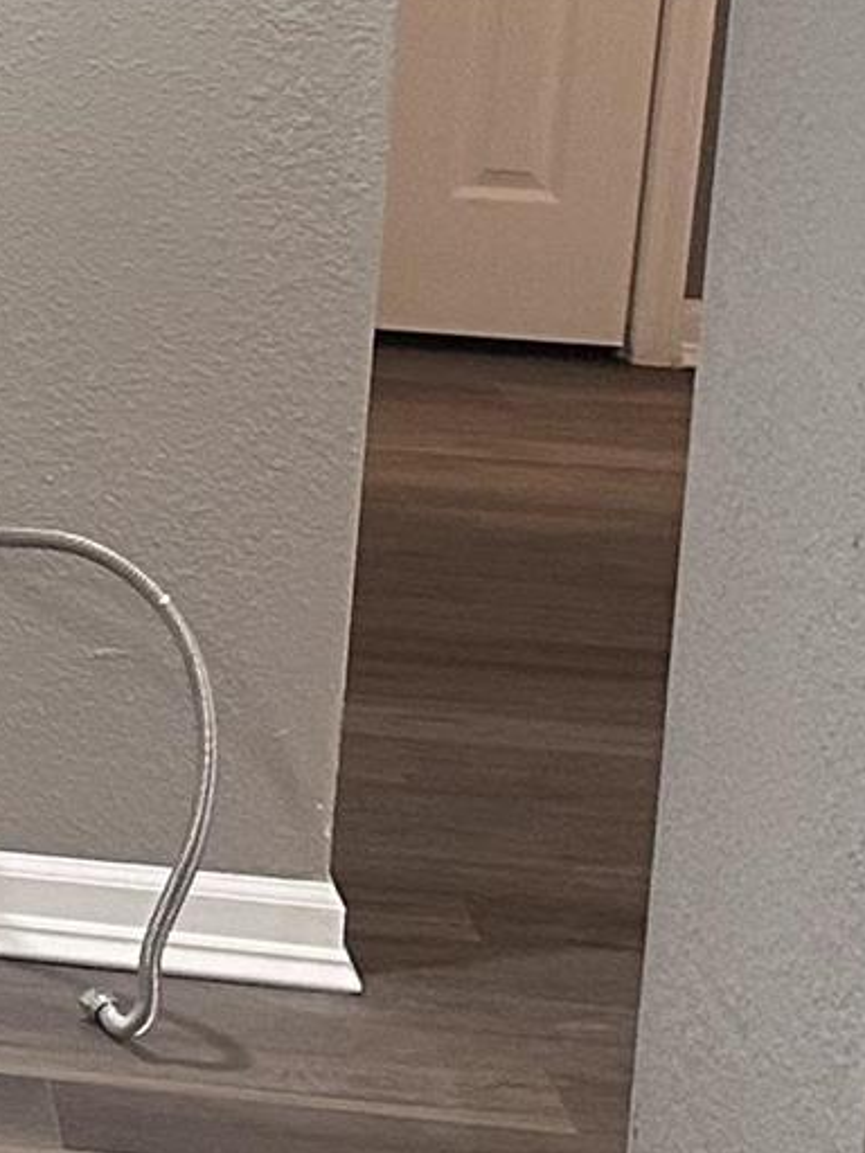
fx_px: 4798
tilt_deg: -10.4
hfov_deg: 8.2
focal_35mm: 144
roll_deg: -0.6
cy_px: 149
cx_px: -1996
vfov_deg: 13.6
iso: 200
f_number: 1.78
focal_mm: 6.86
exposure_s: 1/60
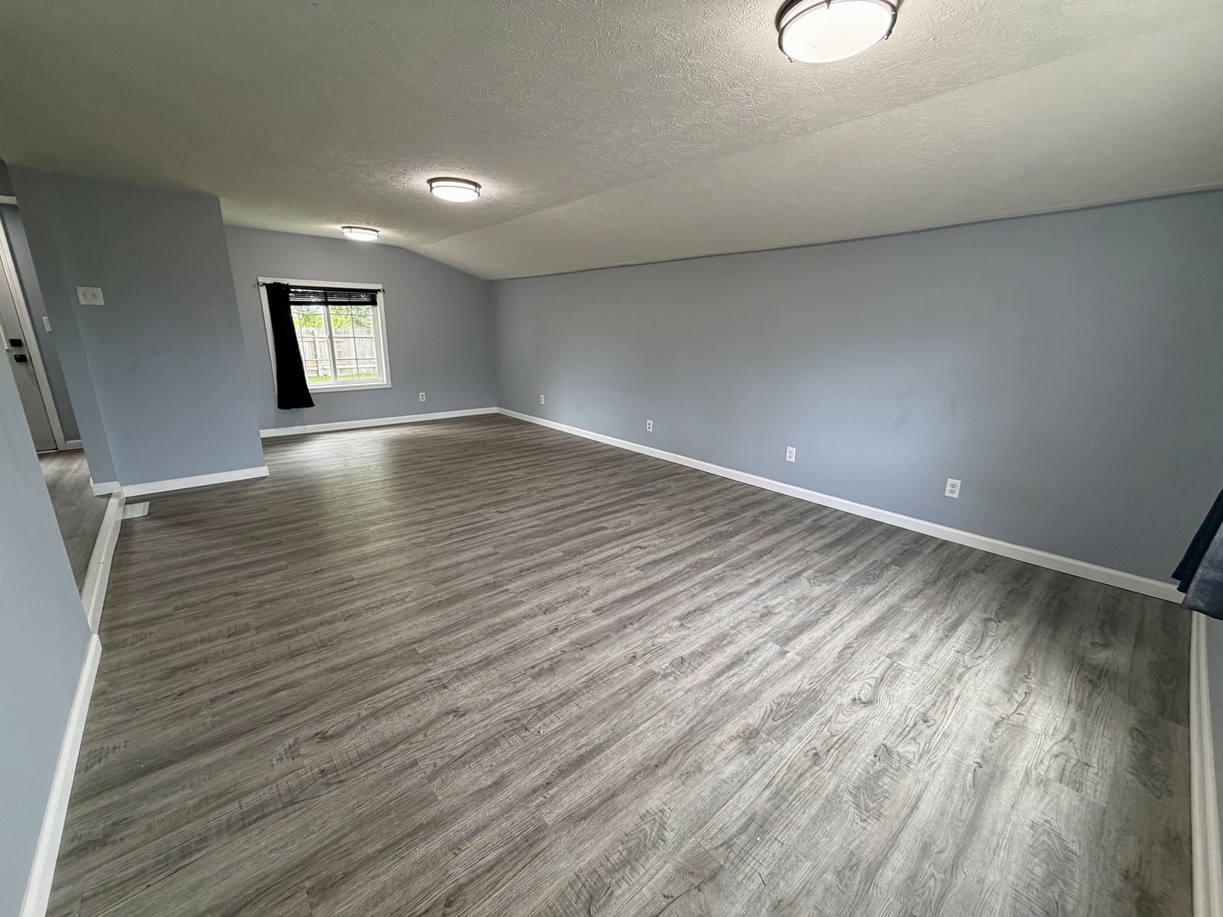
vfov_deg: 85.7
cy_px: 458
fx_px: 495
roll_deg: -0.8
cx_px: 612
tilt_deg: -15.5
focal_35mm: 14
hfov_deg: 102.1
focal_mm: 2.22
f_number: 2.2
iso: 200
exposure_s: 1/120
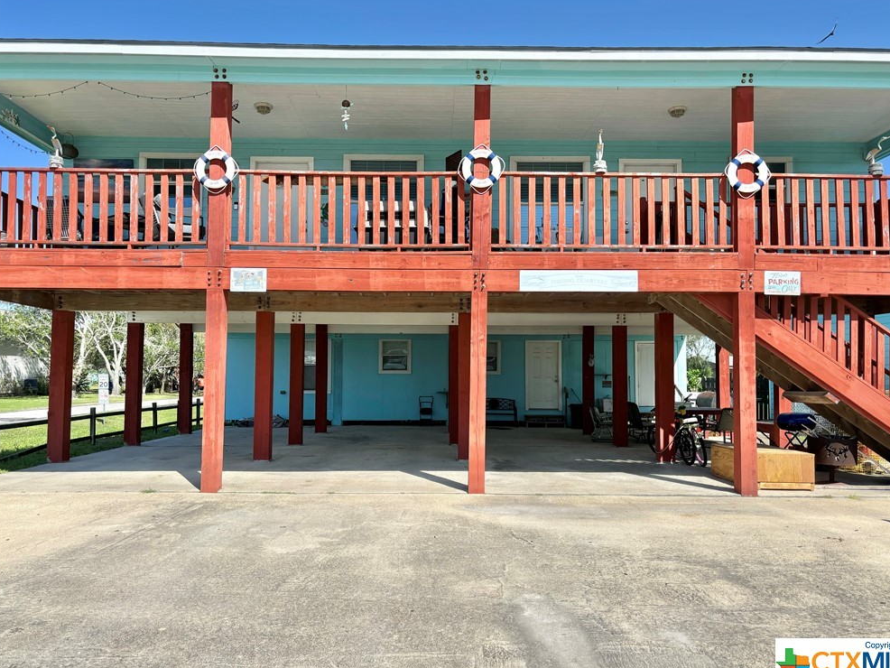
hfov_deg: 65.3
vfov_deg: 51.4
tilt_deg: +2.8
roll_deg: -0.4
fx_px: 694
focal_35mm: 27
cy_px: 338
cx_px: 449
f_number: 1.6
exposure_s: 1/3413
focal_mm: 5.96
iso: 50
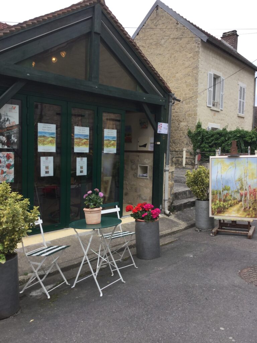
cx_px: 128
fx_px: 307
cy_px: 172
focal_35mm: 31
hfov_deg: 45.4
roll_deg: -1.5
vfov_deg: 58.4
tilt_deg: -4.3
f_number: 2.4
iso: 25
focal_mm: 3.3
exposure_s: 1/460
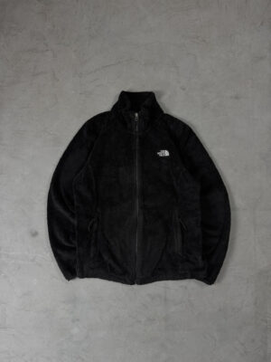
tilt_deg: -83.2
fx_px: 251
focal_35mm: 24
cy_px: 181
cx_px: 136
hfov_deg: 56.8
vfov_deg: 71.6
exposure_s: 1/60
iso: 160
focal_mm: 6.76
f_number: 1.78
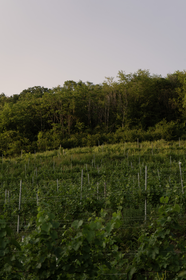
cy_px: 140
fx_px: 542
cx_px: 93
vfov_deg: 28.8
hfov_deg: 19.5
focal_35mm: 70
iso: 200
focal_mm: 70
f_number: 6.3
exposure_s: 1/250
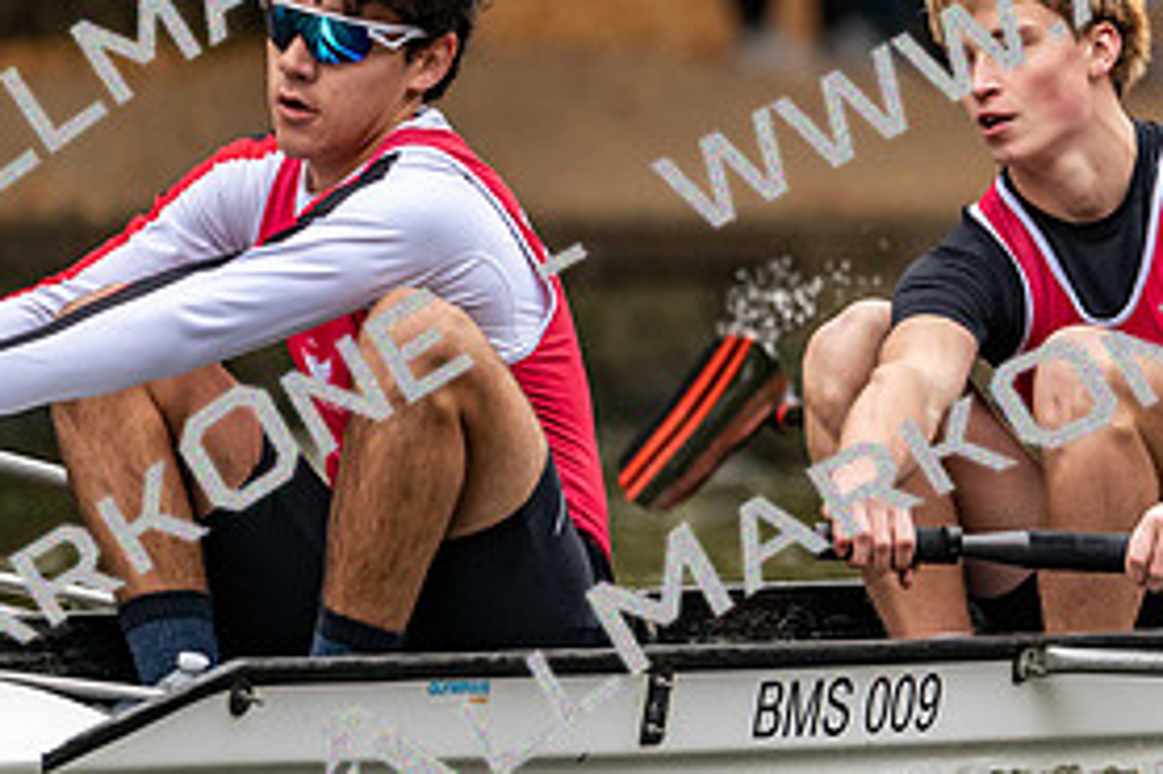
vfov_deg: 1.6
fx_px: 26990
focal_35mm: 836
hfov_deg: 2.5
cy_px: 241
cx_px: 1171
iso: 2500
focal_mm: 400
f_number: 4.5
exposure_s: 1/2000
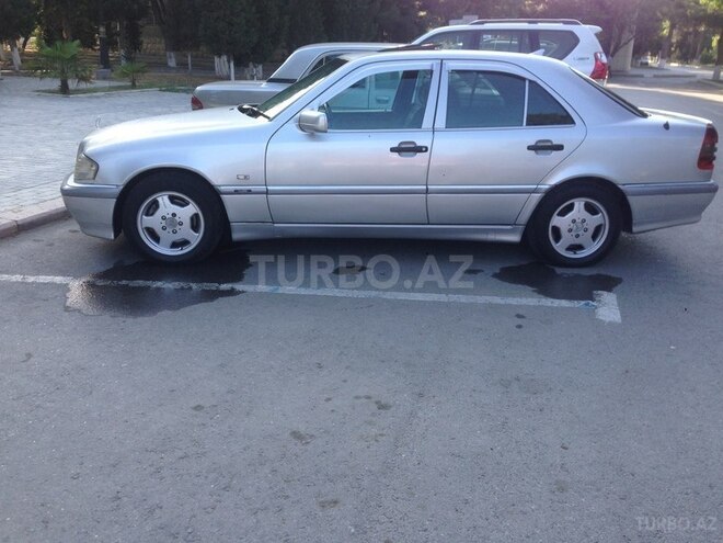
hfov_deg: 55.4
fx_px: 689
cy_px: 272
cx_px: 362
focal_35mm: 33
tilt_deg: -17.5
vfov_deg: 42.9
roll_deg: -1.3
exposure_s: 1/298
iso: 50
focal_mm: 4.12
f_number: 2.4
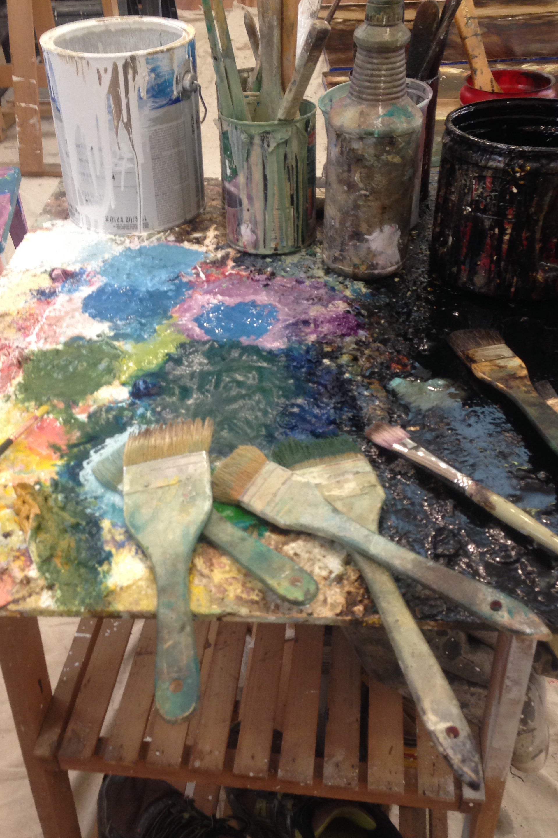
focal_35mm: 39
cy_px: 403
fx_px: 907
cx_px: 240
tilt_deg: -36.2
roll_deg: +2.7
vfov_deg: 49.5
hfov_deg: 34.2
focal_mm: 4.12
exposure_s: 1/20
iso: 100
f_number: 2.4
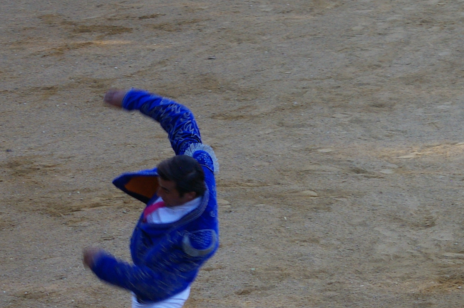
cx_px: 134
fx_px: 4098
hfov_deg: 6.5
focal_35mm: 318
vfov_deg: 4.3
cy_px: 290
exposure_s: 1/180
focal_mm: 85
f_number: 6.7
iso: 400
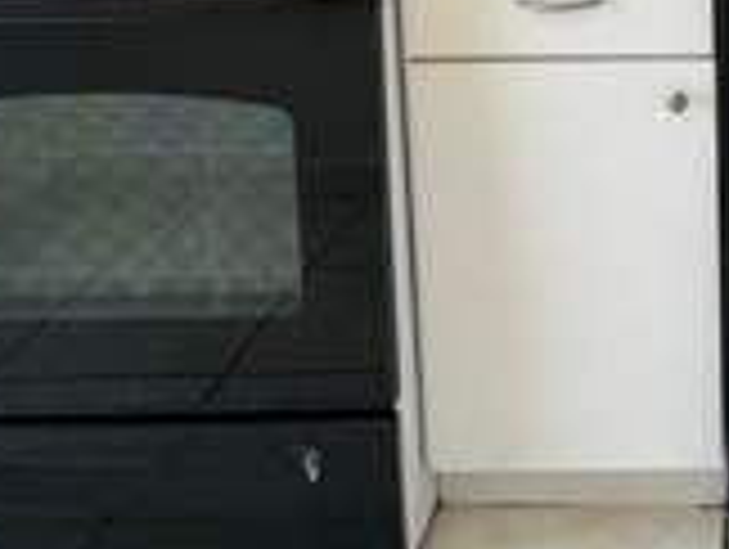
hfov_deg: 26.0
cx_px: 796
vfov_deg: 19.3
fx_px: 1455
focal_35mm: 69
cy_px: -220
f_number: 2.2
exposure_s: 1/120
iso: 125
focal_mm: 2.22
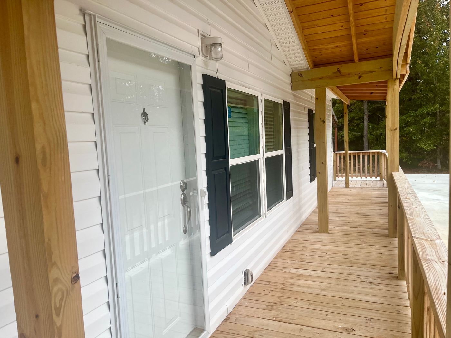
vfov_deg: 53.1
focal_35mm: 26
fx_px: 339
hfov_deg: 67.3
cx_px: 226
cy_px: 169
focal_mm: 5.1
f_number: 1.6
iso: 50
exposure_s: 1/696
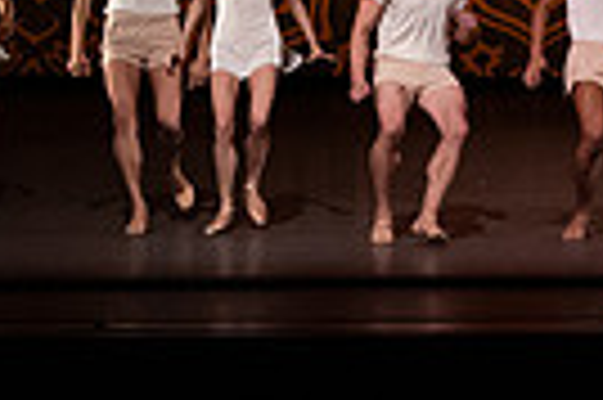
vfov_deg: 3.1
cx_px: 1256
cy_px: -384
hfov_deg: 4.7
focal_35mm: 434
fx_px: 7261
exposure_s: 1/400
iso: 6400
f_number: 6.3
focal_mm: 100
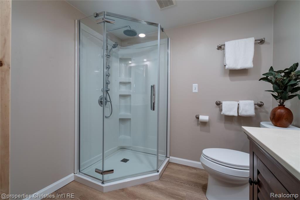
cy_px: 100
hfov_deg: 100.4
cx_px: 150
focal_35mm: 15
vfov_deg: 77.3
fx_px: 125
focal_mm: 10
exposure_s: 1/125
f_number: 6.4
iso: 640
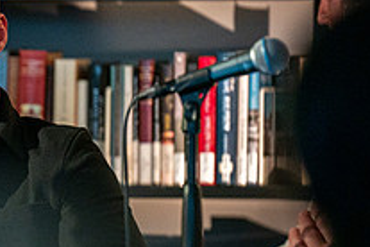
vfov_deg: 2.5
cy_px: 144
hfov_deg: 3.7
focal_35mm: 552
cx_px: -61
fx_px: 5673
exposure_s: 1/200
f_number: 2.8
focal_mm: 197
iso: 4000
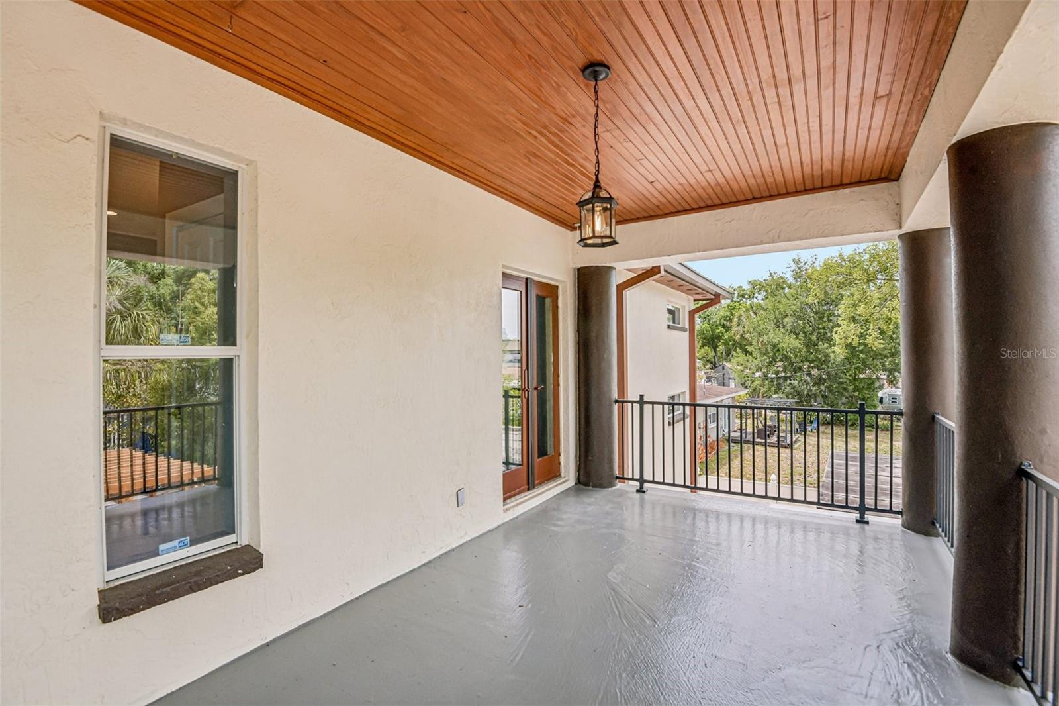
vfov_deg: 73.7
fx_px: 471
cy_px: 353
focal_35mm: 16
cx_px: 530
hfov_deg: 96.7
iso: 400
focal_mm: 16
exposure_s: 1/400
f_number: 8
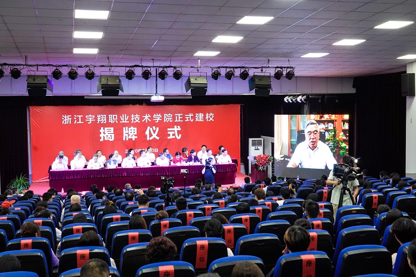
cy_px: 138
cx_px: 208
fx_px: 497
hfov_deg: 45.4
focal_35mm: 43
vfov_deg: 31.2
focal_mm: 43
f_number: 8
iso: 3200
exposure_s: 1/100
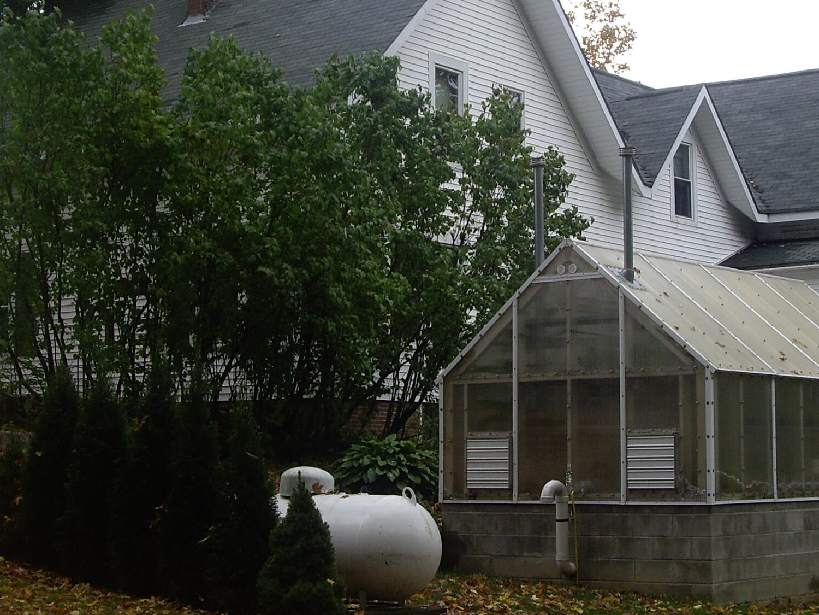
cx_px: 497
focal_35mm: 76
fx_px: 1798
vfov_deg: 19.4
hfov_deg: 25.6
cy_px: 249
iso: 50
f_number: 5.6
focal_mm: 7.9
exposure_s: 1/60
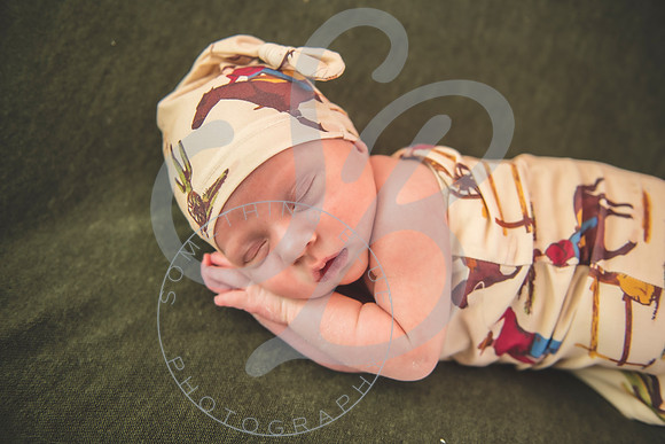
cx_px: 332
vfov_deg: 41.1
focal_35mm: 32
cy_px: 222
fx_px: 591
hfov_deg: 58.7
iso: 400
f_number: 2.8
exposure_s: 1/125
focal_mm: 32
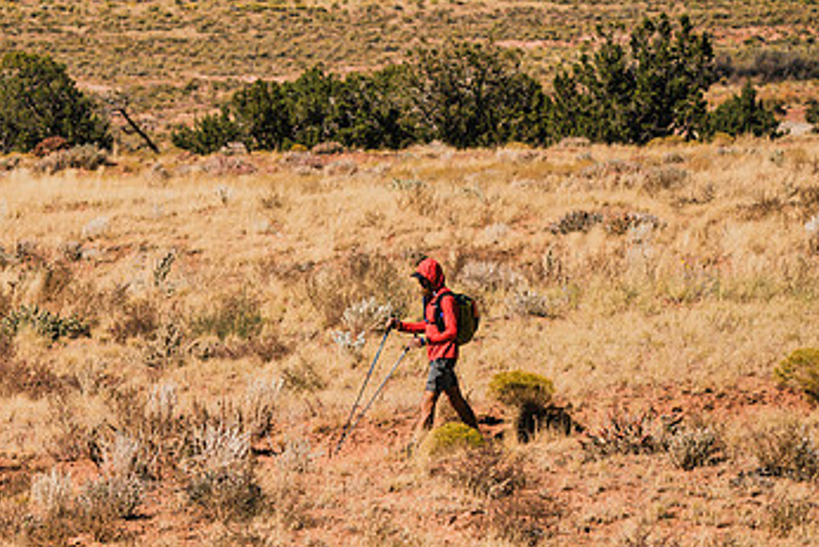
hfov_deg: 6.1
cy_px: 408
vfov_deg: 4.1
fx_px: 7624
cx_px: 175
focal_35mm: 335
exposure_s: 1/1600
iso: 160
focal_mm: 200
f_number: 6.3
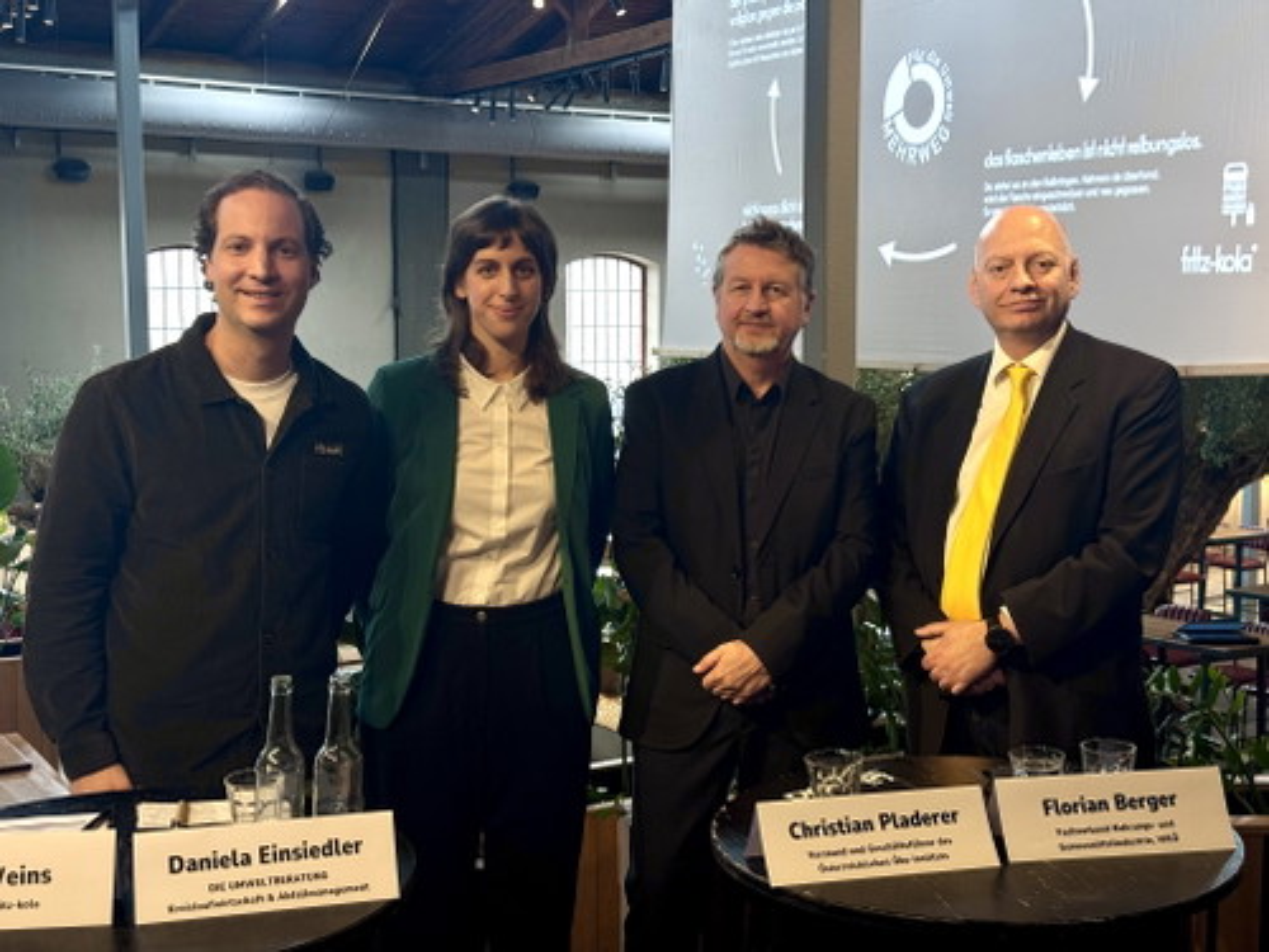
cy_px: 476
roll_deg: +0.8
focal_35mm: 48
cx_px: 634
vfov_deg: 30.3
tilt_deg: -5.5
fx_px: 1760
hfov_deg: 39.7
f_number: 1.78
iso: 80
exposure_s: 1/72
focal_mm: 6.76
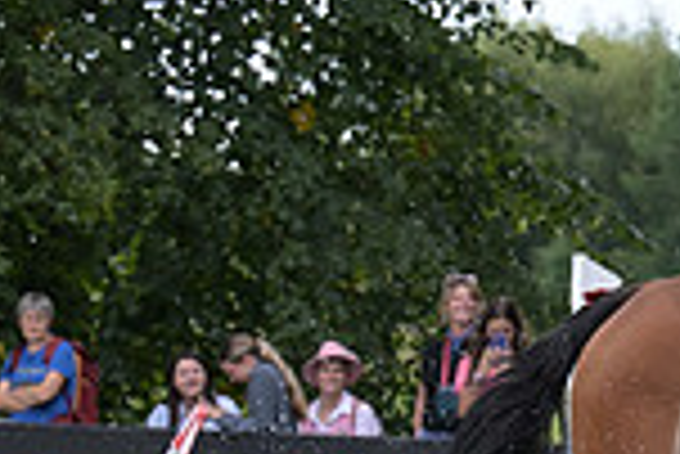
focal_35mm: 354
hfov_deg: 5.7
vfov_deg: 3.9
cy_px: 461
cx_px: 1085
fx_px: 6693
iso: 1000
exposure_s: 1/1250
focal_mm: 92
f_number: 5.6
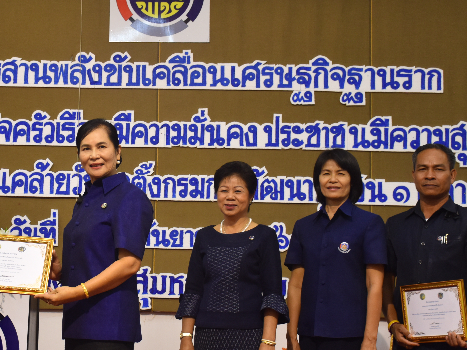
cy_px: 177
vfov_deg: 17.8
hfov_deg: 23.3
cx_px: 104
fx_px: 1120
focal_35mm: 83
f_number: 4
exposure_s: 1/60
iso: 720
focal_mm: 32
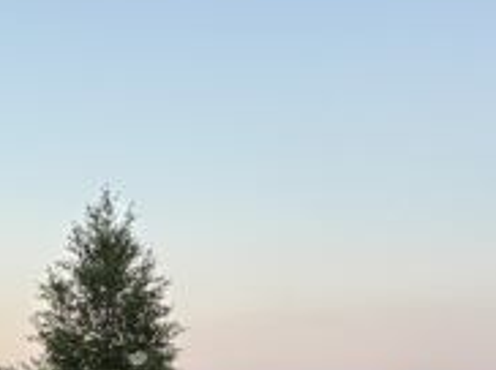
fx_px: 1474
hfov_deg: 18.9
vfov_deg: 14.1
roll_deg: -2.1
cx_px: 104
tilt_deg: +1.2
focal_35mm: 103
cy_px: 389
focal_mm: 5.96
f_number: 1.6
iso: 100
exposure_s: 1/121
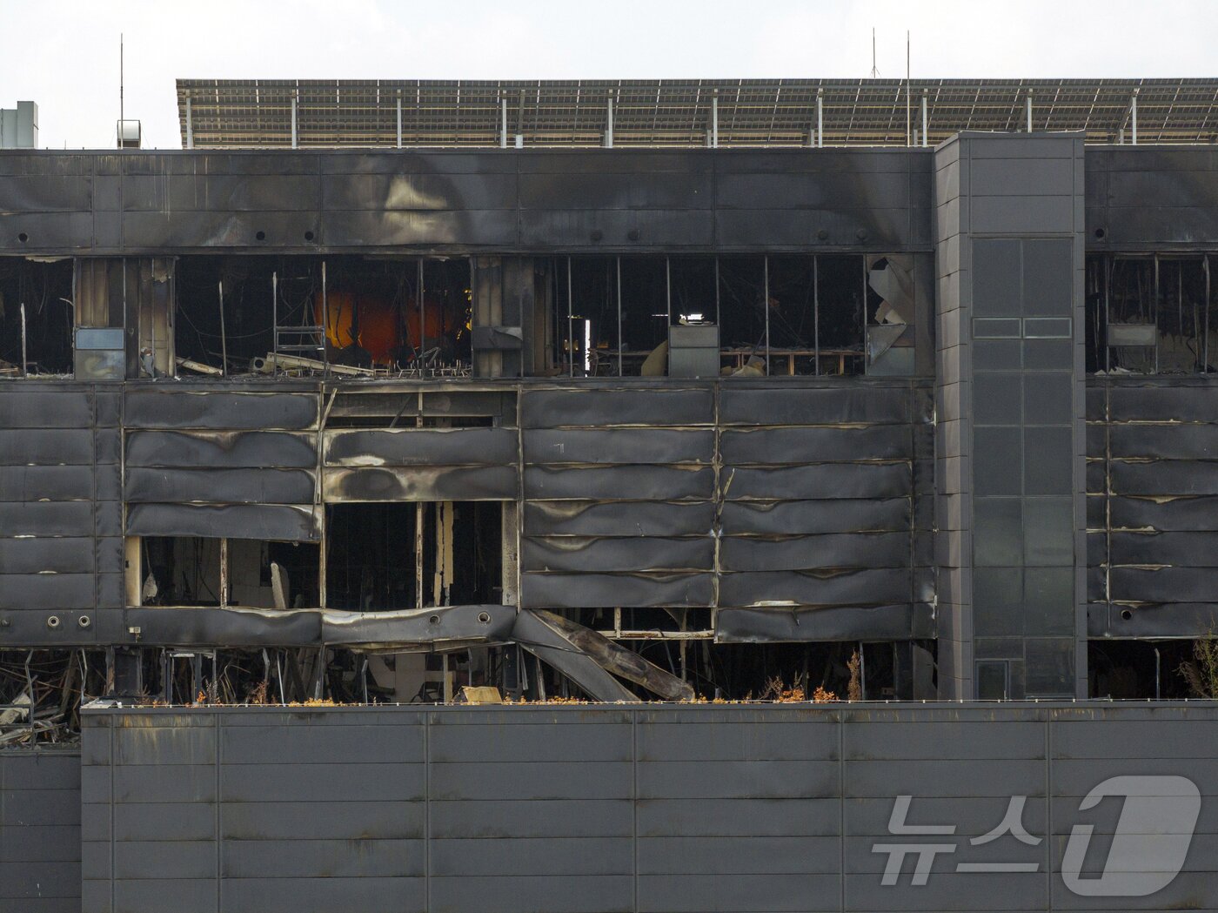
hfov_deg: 11.9
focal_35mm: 166
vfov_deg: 8.9
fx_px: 5839
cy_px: 456
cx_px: 609
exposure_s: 1/400
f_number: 3.4
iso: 100
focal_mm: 30.71
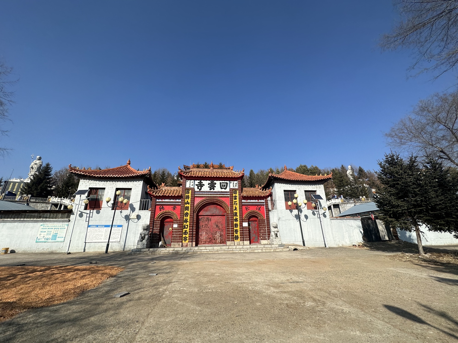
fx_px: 185
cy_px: 172
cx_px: 229
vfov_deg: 85.7
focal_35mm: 14
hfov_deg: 102.1
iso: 50
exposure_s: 1/2564
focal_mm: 2.22
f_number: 2.2
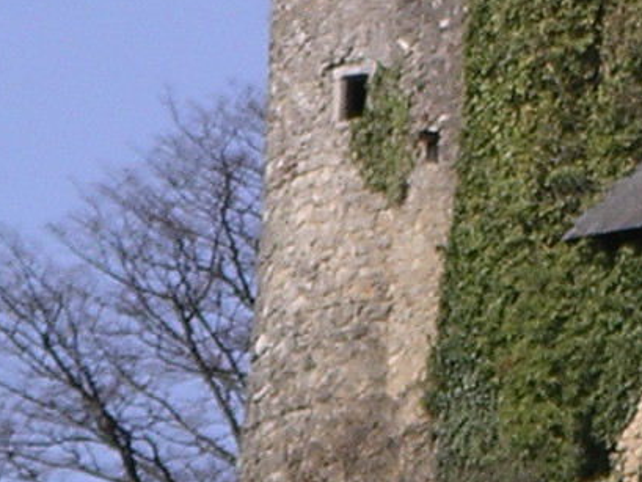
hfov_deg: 1.7
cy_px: -36
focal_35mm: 1186
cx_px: 1617
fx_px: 22002
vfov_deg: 1.3
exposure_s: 1/594
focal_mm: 39
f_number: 5
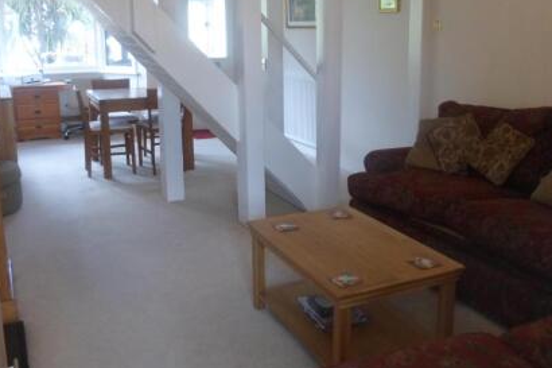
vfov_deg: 35.7
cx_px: 277
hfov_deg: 51.9
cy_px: 131
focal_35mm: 37
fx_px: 567
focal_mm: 4.3
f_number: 3.3
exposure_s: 1/60
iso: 320
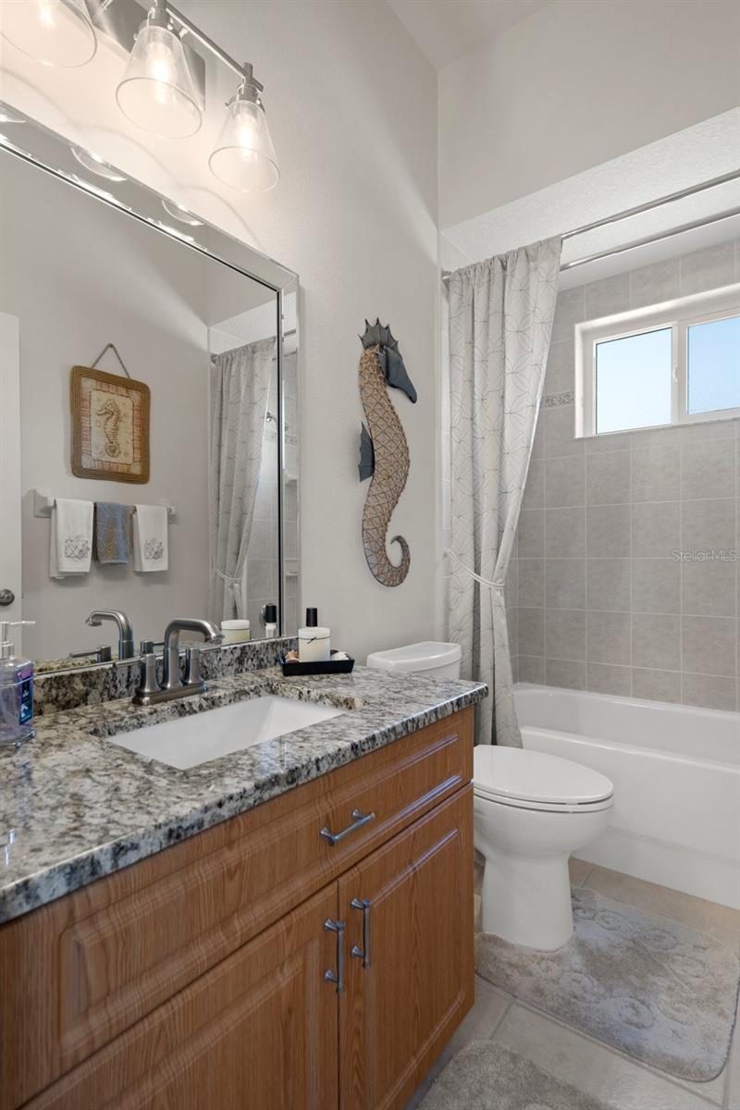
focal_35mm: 17
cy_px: 555
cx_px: 370
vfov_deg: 93.3
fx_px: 524
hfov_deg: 70.4
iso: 400
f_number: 8
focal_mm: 17
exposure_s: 1
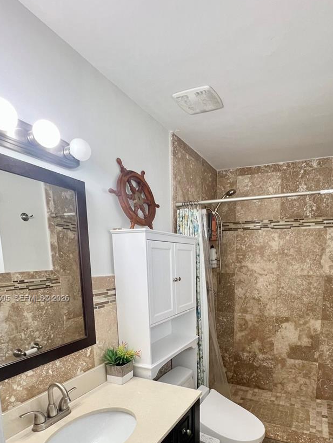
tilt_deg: -8.3
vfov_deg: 81.5
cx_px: 212
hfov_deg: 67.4
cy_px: 299
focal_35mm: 19
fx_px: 244
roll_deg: +0.1
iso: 125
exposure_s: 1/60
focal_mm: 1.57
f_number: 1.8
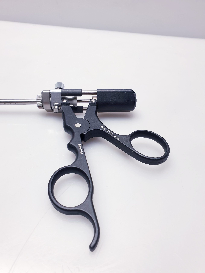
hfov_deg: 53.1
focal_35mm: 26
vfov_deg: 67.3
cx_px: 102
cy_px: 136
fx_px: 205
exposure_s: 1/100
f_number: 2.4
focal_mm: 4.3
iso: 80
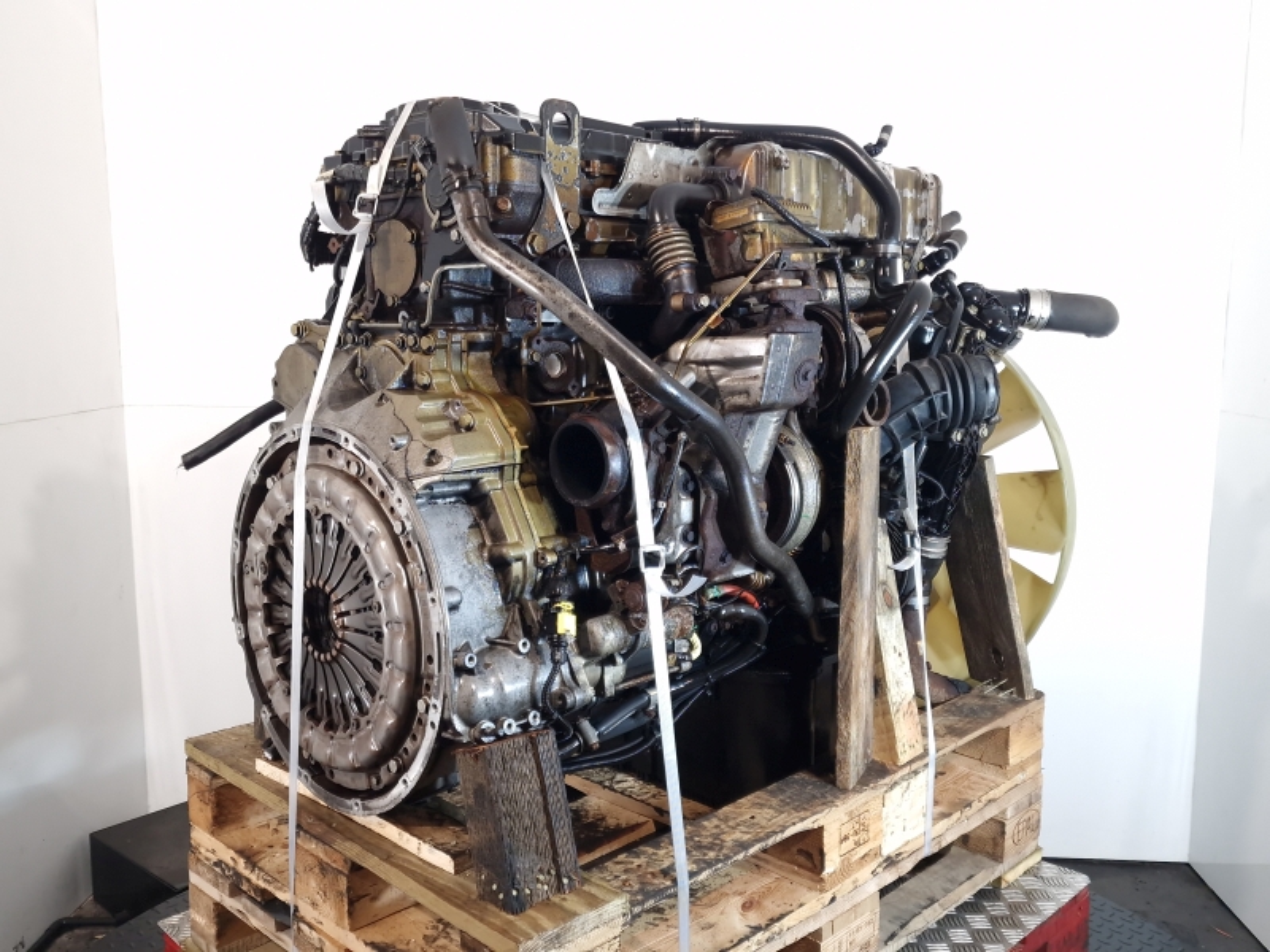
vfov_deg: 58.9
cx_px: 635
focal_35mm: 23
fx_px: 844
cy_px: 476
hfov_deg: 73.9
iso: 100
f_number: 1.8
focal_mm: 6.4
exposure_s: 1/50
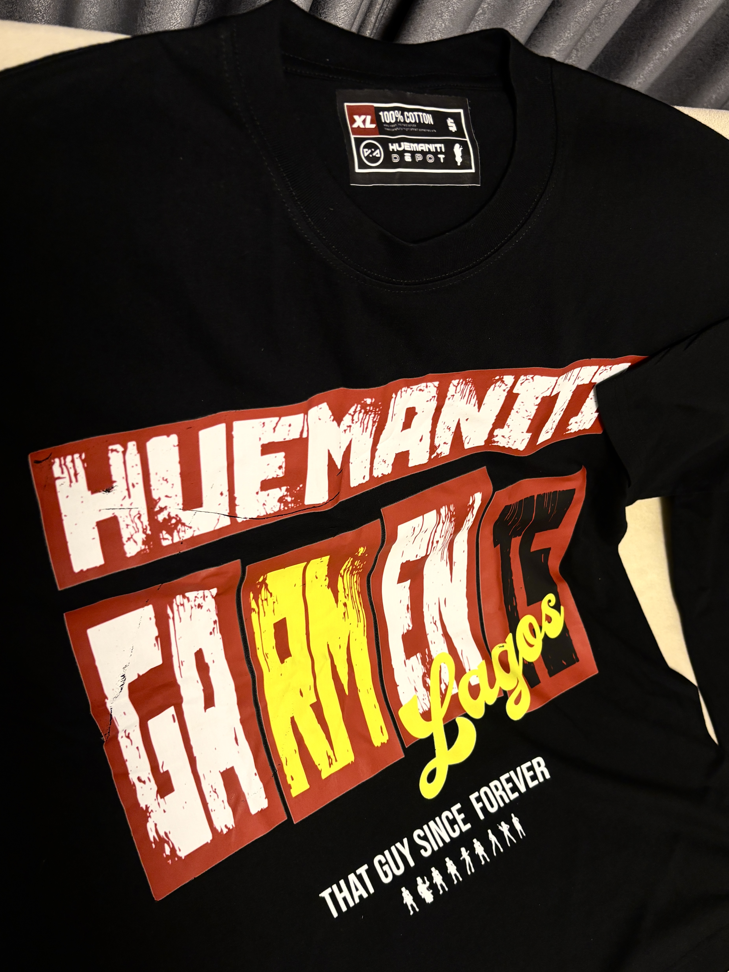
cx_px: 384
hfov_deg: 46.8
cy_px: 557
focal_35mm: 30
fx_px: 842
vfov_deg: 59.7
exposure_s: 1/94
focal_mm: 5.96
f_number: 1.6
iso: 125
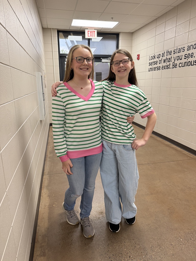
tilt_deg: -14.0
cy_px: 130
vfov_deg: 71.6
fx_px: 181
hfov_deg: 56.8
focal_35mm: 24
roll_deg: -0.2
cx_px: 98
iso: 250
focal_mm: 6.76
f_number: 1.78
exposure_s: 1/120
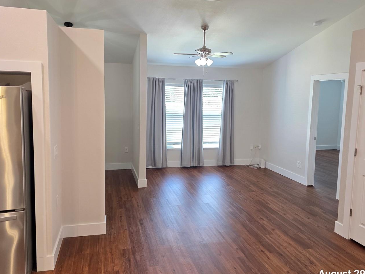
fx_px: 306
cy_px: 131
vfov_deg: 48.2
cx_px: 186
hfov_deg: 61.7
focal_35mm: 29
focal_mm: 6.3
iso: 250
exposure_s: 1/120
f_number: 1.7
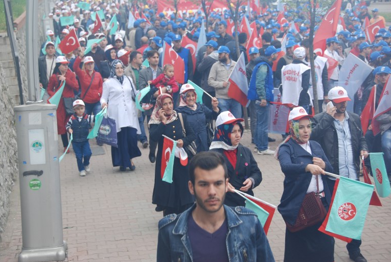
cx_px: 193
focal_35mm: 75
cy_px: 127
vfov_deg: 18.3
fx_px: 816
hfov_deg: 26.9
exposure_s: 1/125
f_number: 5.6
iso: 125
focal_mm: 48
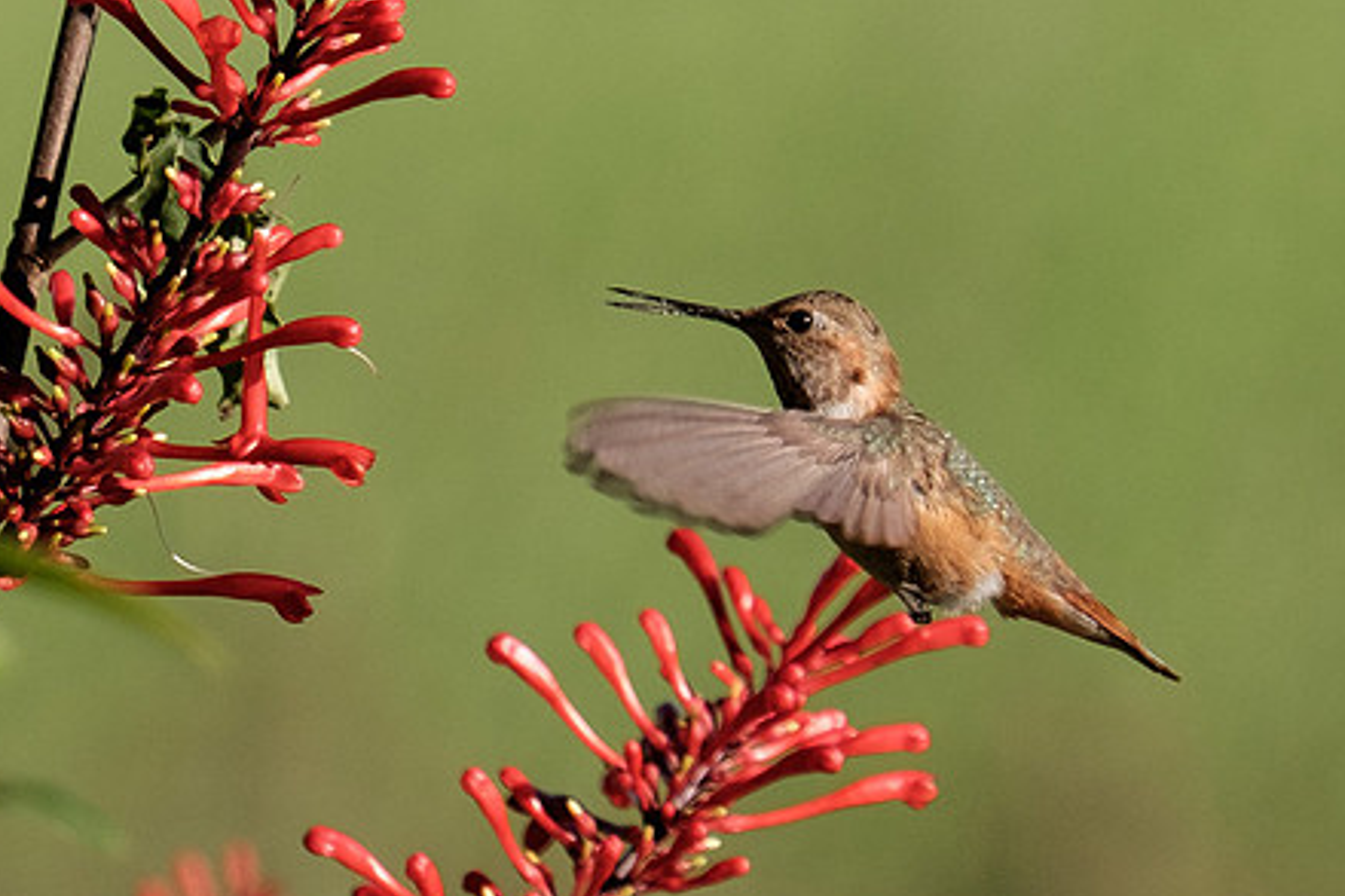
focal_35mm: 1015
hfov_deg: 2.0
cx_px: 327
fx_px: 37905
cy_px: 268
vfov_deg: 1.4
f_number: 4.8
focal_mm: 200
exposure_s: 1/1600
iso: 200
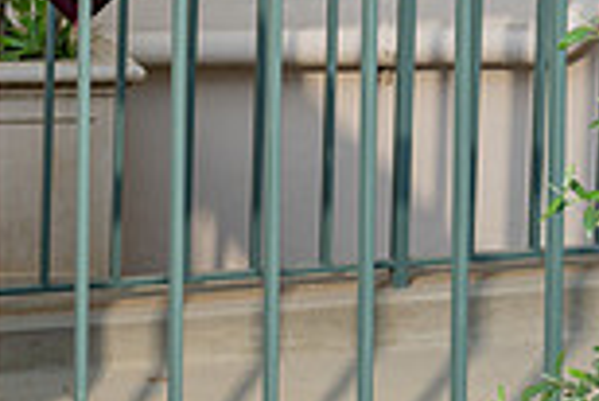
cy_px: -146
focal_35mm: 154
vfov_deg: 8.8
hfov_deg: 12.8
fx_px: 2565
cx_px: -245
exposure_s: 1/200
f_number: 4.5
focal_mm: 41
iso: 200
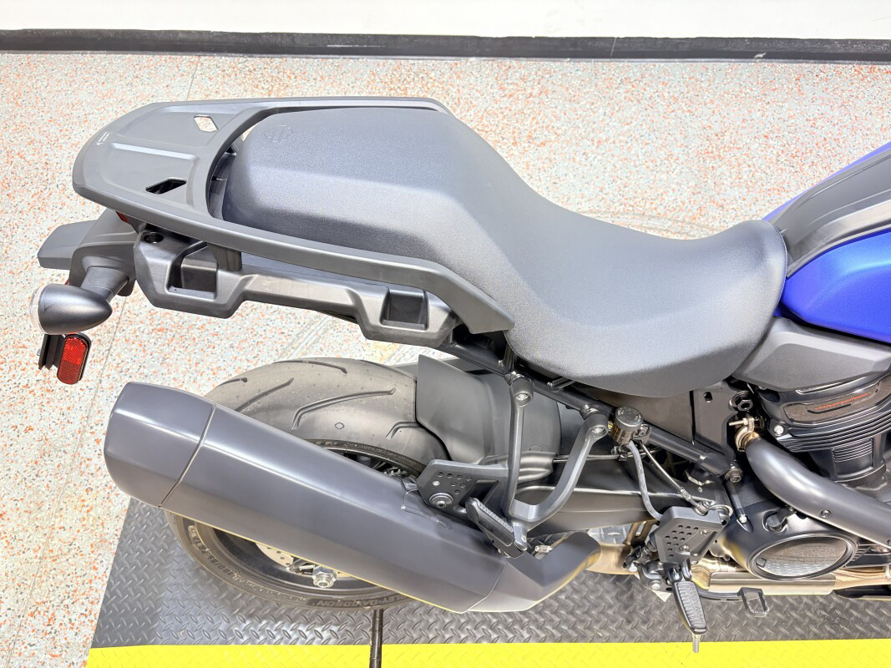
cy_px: 334
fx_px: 669
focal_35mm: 26
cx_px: 446
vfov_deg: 53.1
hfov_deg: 67.3
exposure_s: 1/120
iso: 125
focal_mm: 5.96
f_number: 1.6
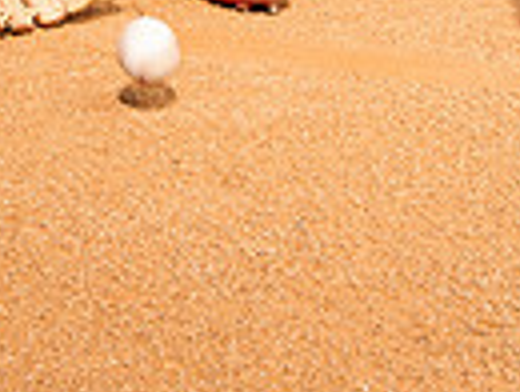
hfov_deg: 22.8
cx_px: 28
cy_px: -496
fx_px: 1249
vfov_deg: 13.8
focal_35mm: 83
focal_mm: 25
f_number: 8
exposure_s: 1/250
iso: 64
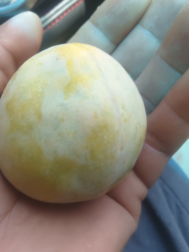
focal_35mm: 27
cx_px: 94
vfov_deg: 65.3
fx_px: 197
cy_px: 126
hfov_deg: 51.3
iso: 202
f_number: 2.2
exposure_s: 1/100
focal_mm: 3.66
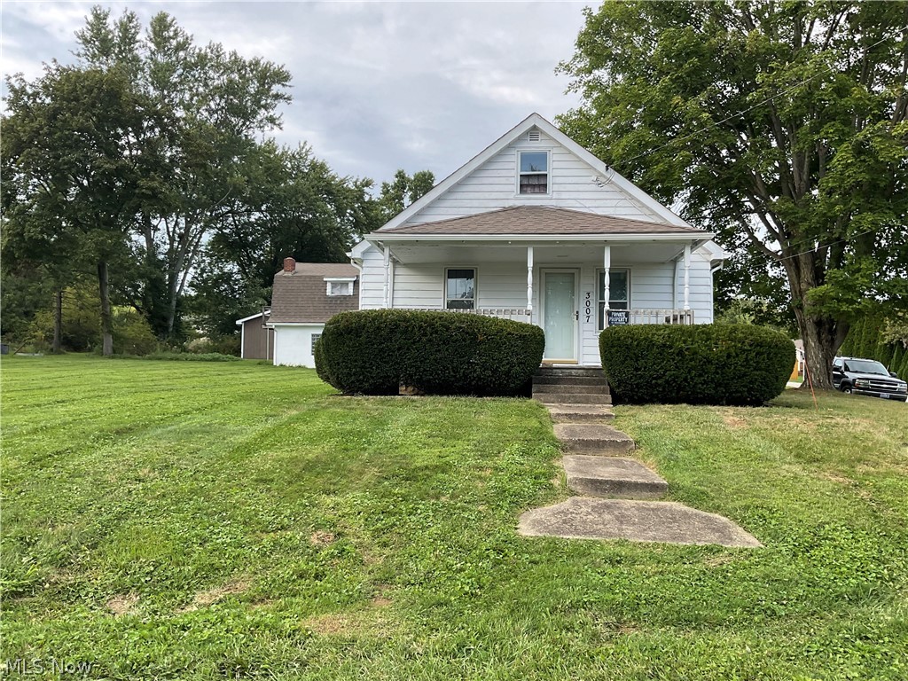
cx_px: 454
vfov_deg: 48.2
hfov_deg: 61.7
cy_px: 340
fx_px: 761
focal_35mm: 29
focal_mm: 3
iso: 16
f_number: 1.8
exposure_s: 1/534
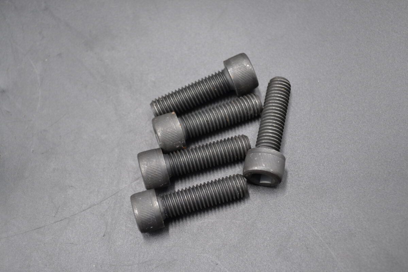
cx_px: 204
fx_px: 612
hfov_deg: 36.9
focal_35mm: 54
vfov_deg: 25.1
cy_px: 136
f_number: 5
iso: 400
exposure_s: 1/30
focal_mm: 36
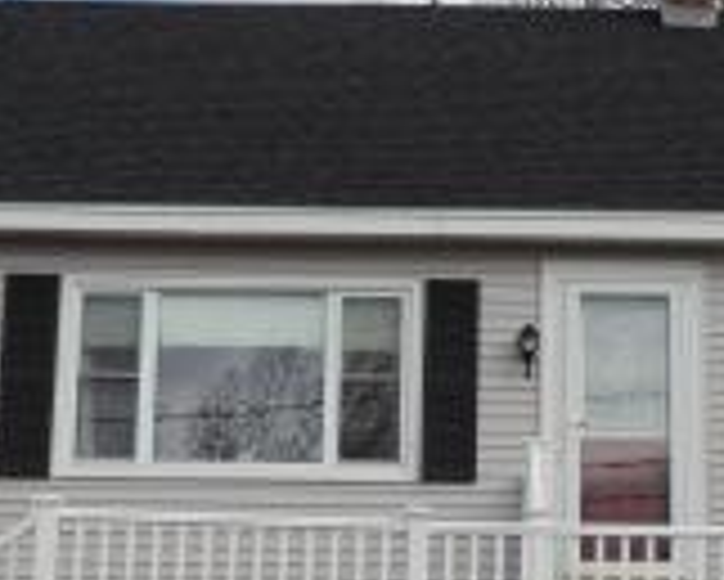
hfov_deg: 15.5
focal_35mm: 123
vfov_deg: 12.5
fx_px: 2637
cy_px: 220
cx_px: 603
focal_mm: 6.2
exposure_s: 1/640
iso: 80
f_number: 3.3
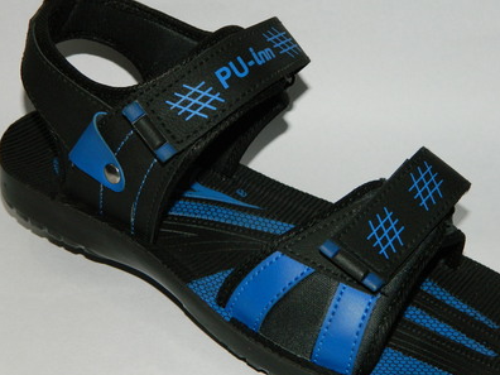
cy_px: 196
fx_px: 1040
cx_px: 273
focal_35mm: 72
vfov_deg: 20.4
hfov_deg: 27.0
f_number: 3.8
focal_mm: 10.2
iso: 200
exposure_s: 1/50
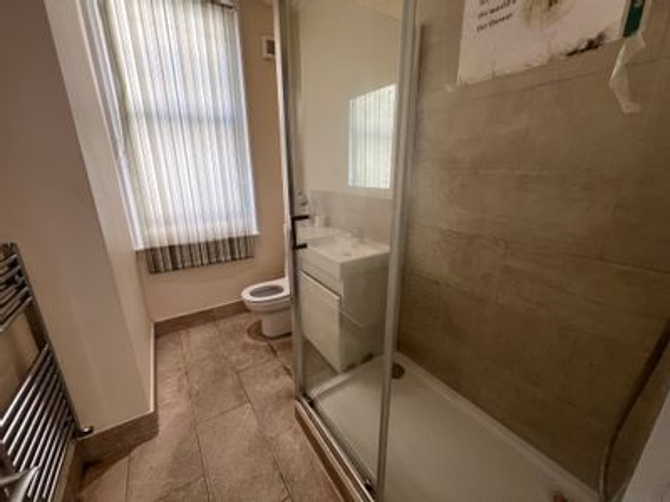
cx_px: 335
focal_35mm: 13
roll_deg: +0.7
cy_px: 251
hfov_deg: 106.2
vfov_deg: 89.9
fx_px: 252
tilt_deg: -16.3
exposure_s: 1/99
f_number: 1.8
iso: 200
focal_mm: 1.57
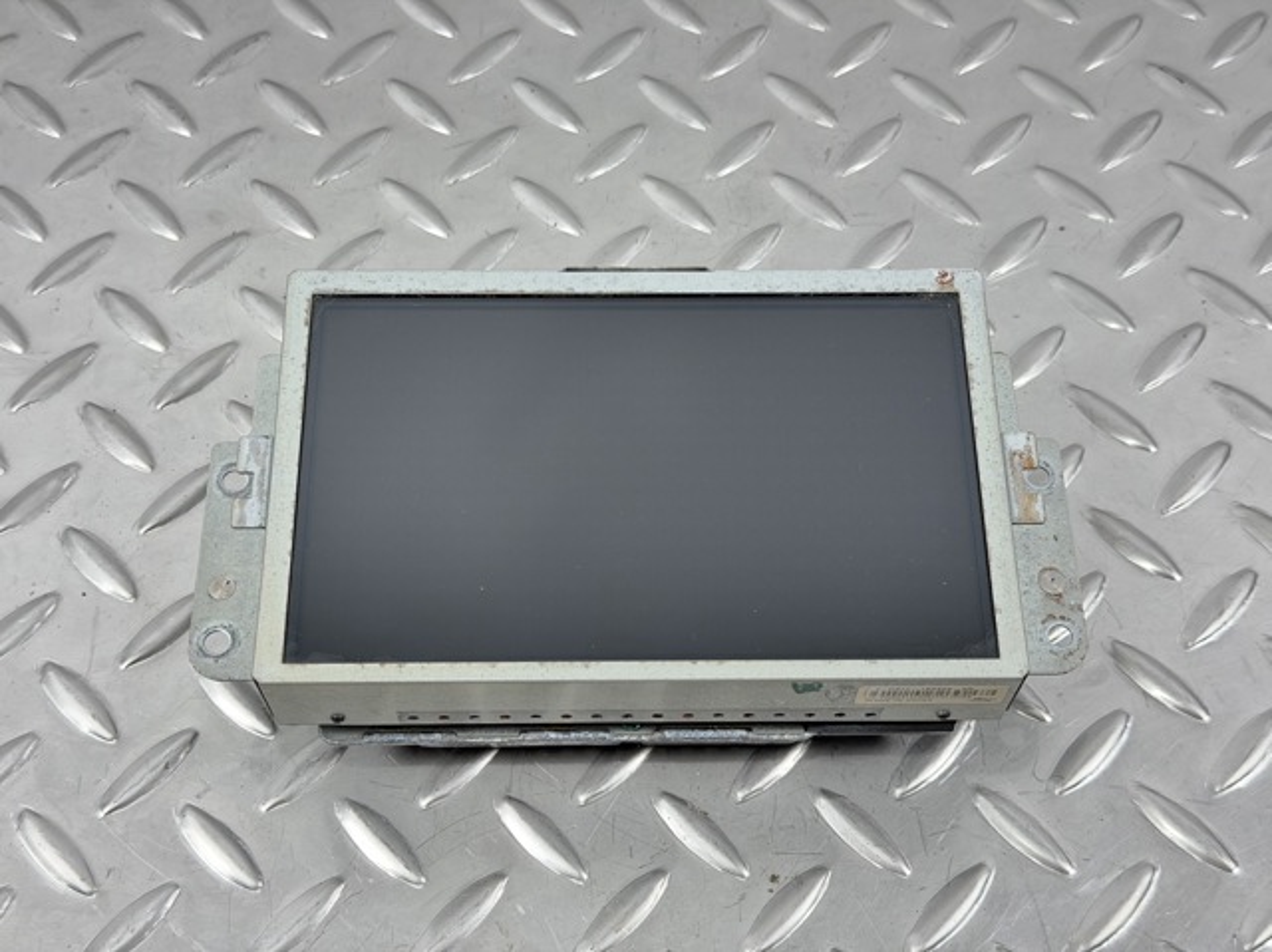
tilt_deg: -59.3
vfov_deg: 30.2
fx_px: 1762
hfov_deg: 39.7
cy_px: 476
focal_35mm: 48
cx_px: 636
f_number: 1.78
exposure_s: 1/50
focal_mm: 6.76
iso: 100
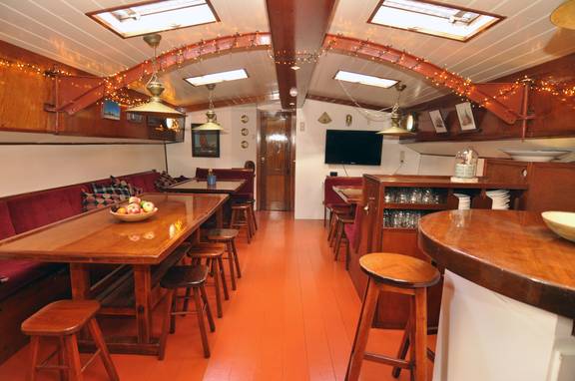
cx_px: 288
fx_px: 287
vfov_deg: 67.2
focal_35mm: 18
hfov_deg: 90.1
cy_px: 190
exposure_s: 1/8
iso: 400
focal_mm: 12
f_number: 5
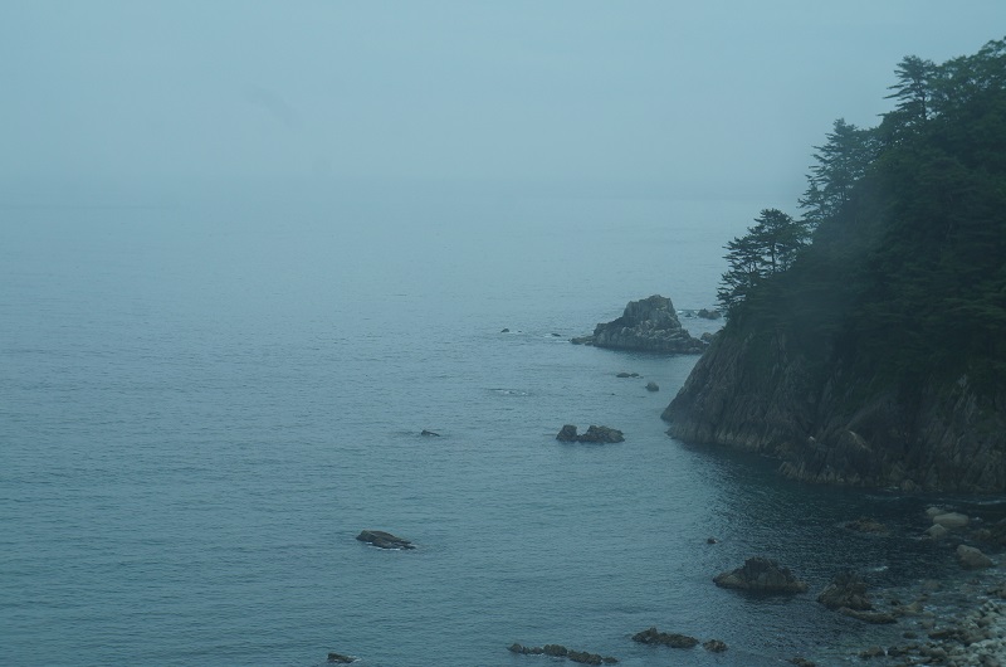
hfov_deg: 24.7
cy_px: 334
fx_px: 2301
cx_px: 503
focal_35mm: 82
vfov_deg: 16.5
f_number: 8
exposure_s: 1/400
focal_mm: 55
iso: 200
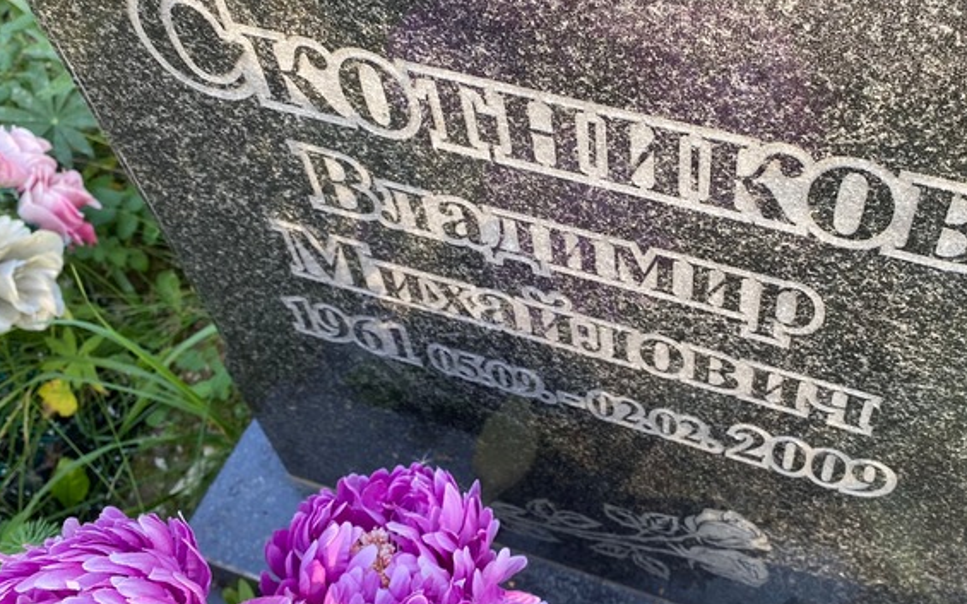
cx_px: 635
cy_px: 195
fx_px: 1028
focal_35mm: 39
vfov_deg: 32.5
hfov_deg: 49.6
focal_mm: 4.25
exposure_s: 1/122
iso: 50
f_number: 1.8
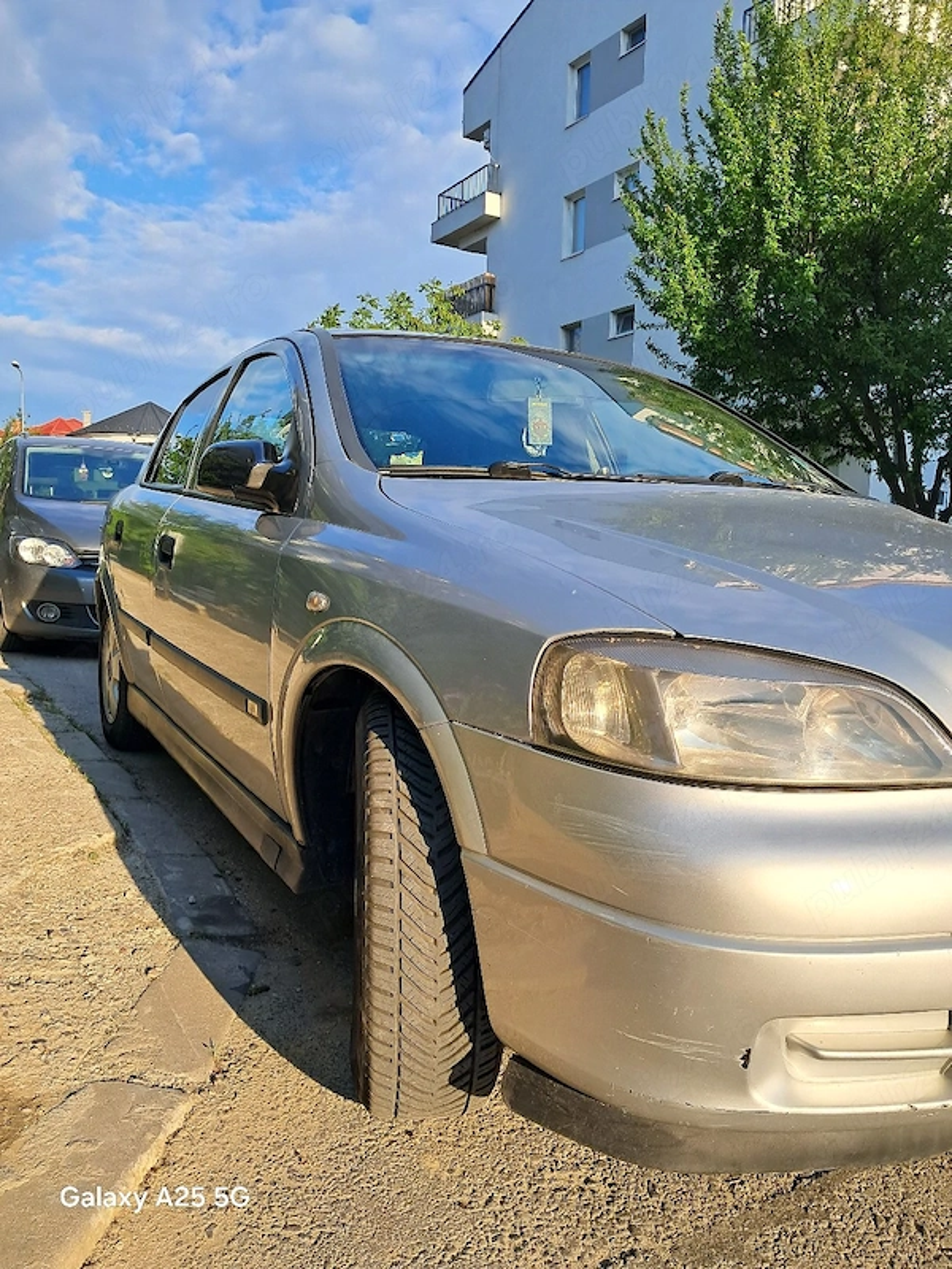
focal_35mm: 27
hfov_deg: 51.4
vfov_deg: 65.3
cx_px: 476
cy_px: 634
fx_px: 990
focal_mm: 4
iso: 50
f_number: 1.8
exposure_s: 1/435
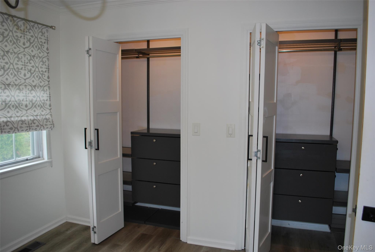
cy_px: 126
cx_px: 188
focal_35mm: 27
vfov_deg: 48.1
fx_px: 282
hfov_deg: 67.3
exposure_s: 1/60
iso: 200
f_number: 3.5
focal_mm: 18
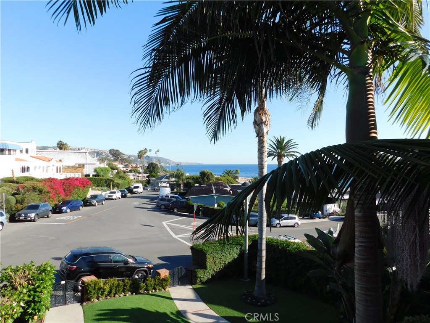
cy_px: 162
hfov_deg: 73.9
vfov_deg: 58.9
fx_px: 286
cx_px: 215
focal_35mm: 23
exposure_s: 1/1000
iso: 125
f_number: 3
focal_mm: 4
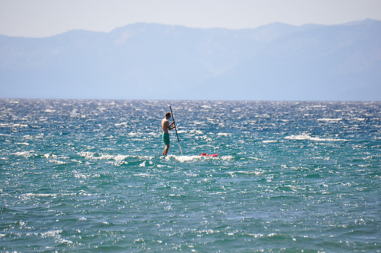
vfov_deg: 3.0
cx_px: 190
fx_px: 4756
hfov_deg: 4.6
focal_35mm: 450
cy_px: 126
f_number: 6.3
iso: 200
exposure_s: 1/640
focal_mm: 300
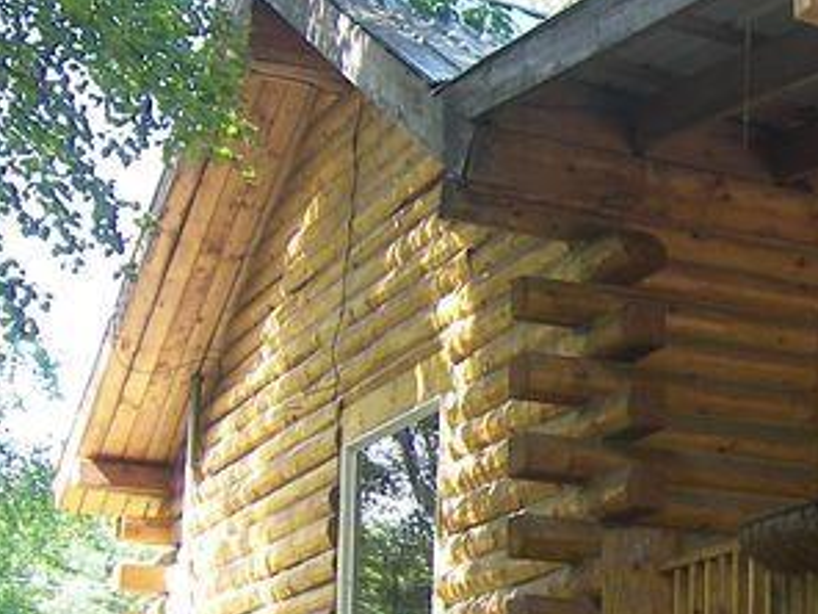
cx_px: 1136
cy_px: 548
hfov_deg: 20.9
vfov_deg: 17.5
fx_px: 1961
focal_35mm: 83
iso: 50
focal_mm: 5
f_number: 2.8
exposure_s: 1/50
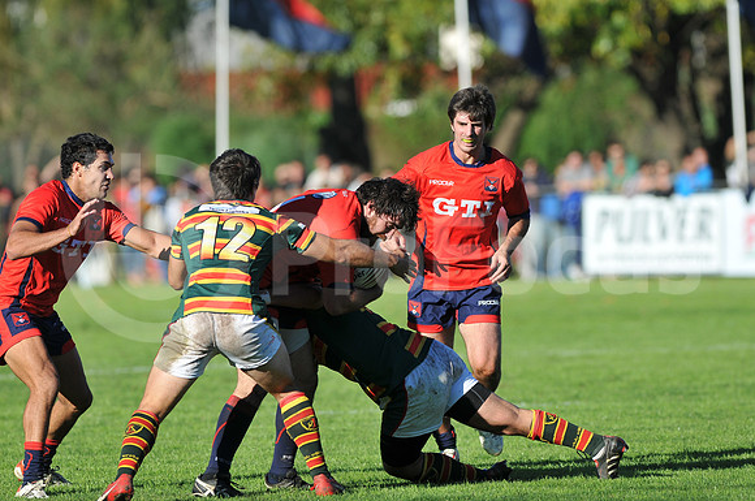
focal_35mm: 450
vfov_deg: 3.0
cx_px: 378
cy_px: 250
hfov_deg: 4.6
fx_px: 9424
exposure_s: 1/2000
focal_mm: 300
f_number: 3.2
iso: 200
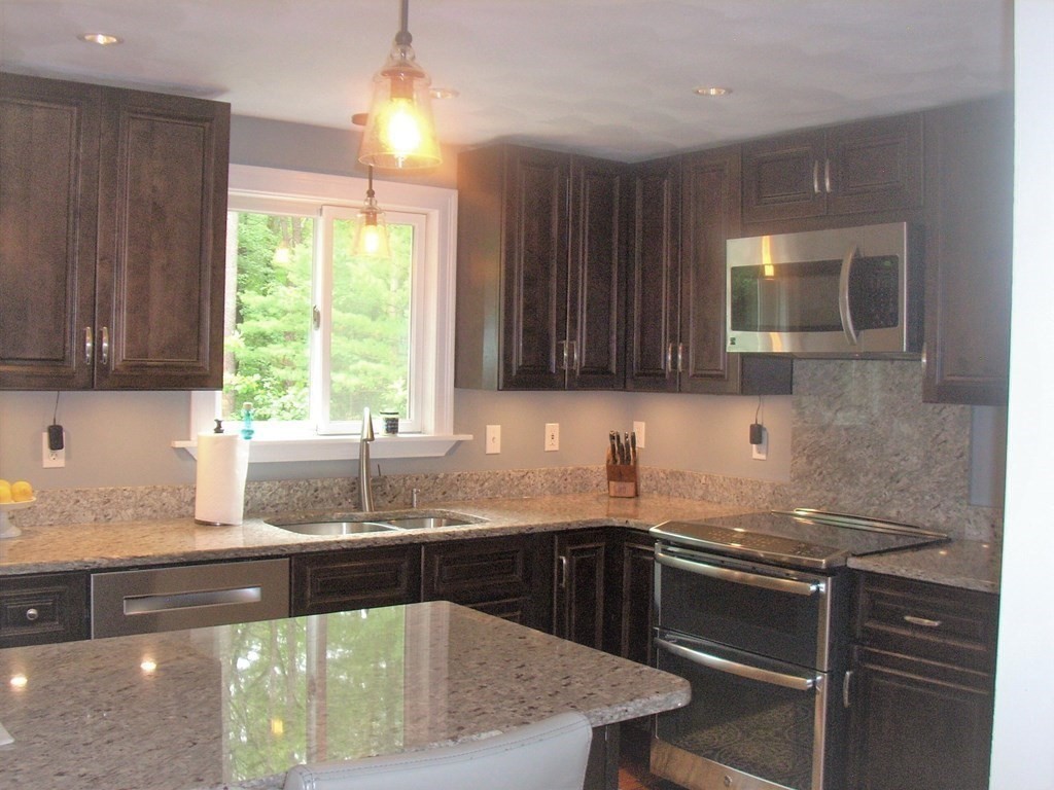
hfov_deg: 50.1
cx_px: 527
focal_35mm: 37
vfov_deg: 38.7
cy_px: 395
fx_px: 1127
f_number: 2.8
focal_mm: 6.2
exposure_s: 1/30
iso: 200
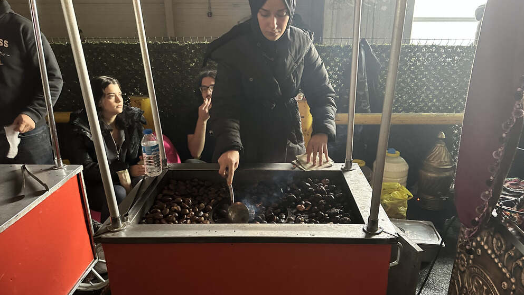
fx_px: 375
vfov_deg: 42.9
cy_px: 159
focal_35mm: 27
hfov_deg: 69.9
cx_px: 266
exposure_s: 1/33
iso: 640
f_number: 1.78
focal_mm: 6.86
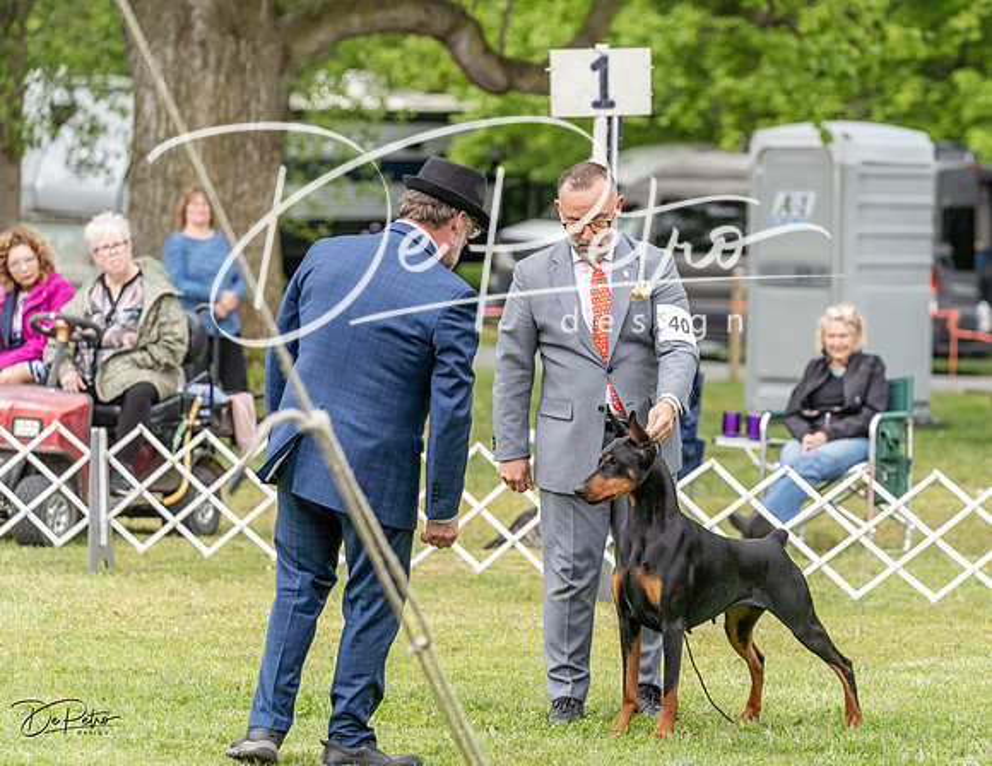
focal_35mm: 188
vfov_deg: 8.0
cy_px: 372
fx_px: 5456
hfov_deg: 10.4
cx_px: 618
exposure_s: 1/1000
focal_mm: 159
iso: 400
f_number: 4.5
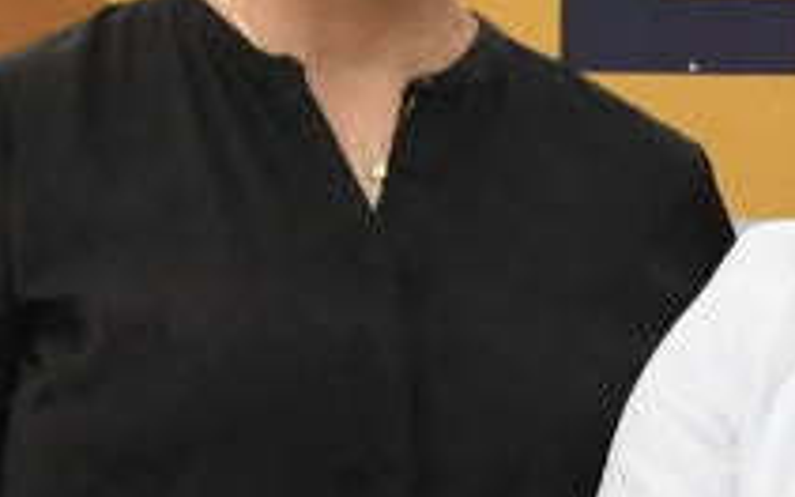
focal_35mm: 445
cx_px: 1692
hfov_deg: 4.6
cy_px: 640
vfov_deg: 2.9
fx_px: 9644
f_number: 11
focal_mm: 38
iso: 3200
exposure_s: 1/125
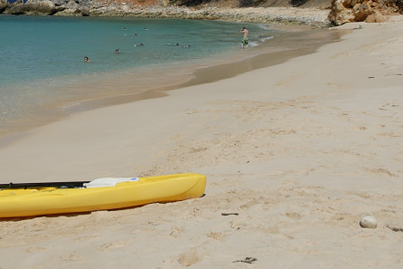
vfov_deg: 17.7
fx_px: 851
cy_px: 24
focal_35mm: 76
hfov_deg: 24.9
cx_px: -31
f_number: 5.6
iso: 100
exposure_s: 1/320
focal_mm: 22
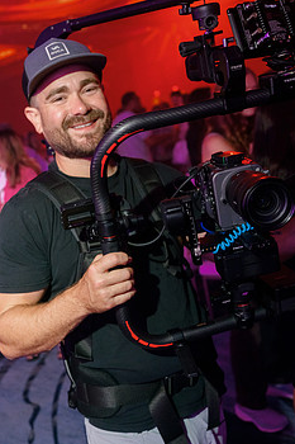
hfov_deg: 29.7
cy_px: 221
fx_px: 554
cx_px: 108
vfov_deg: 43.6
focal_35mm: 45
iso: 1250
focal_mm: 35
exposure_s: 1/160
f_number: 4
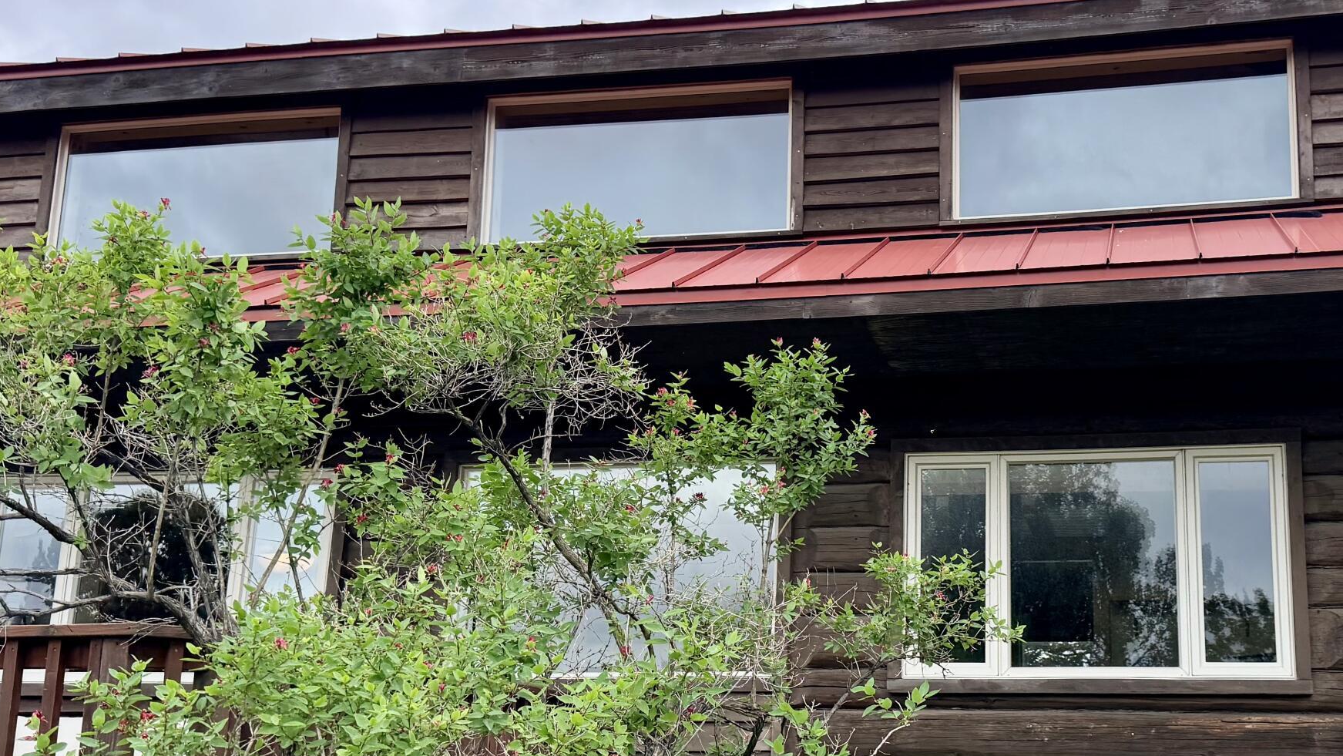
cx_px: 885
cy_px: 447
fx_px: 1603
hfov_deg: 44.9
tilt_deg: +12.8
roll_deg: -1.4
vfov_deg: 26.5
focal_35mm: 45
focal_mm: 6.76
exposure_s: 1/2370
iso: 100
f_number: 1.78
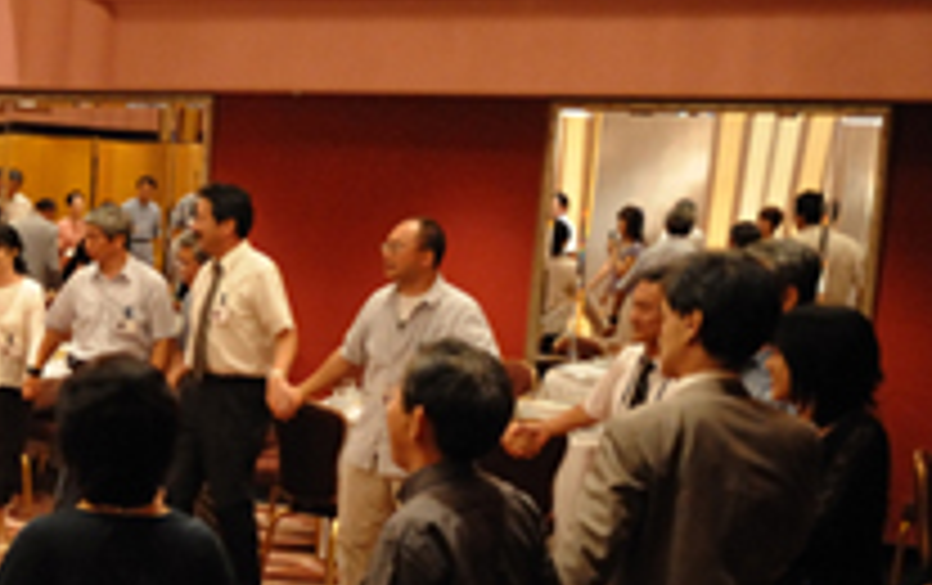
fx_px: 2238
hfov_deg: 20.1
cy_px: 526
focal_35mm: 88
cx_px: -491
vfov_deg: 14.7
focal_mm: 28
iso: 4000
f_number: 2.8
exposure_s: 1/125
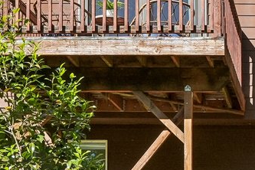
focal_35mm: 123
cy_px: 90
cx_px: 329
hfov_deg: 15.8
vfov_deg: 11.1
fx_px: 871
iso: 400
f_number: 8
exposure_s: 1/500
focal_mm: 20
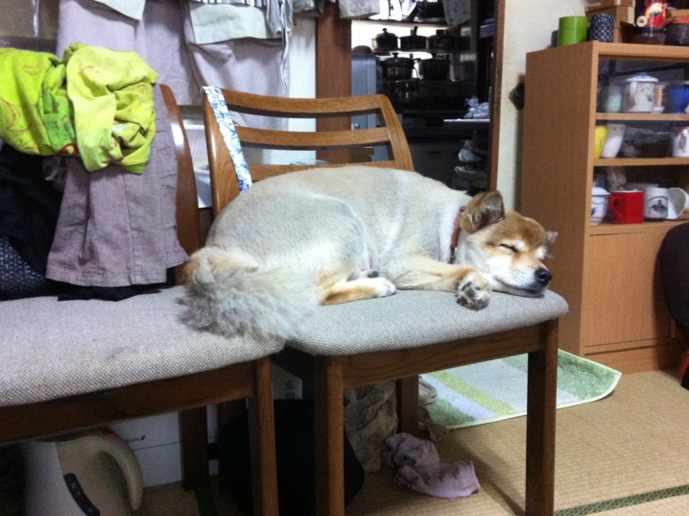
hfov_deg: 47.9
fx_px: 775
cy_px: 233
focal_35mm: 39
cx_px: 356
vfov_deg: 36.7
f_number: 2.8
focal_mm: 3.85
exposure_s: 1/15
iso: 500
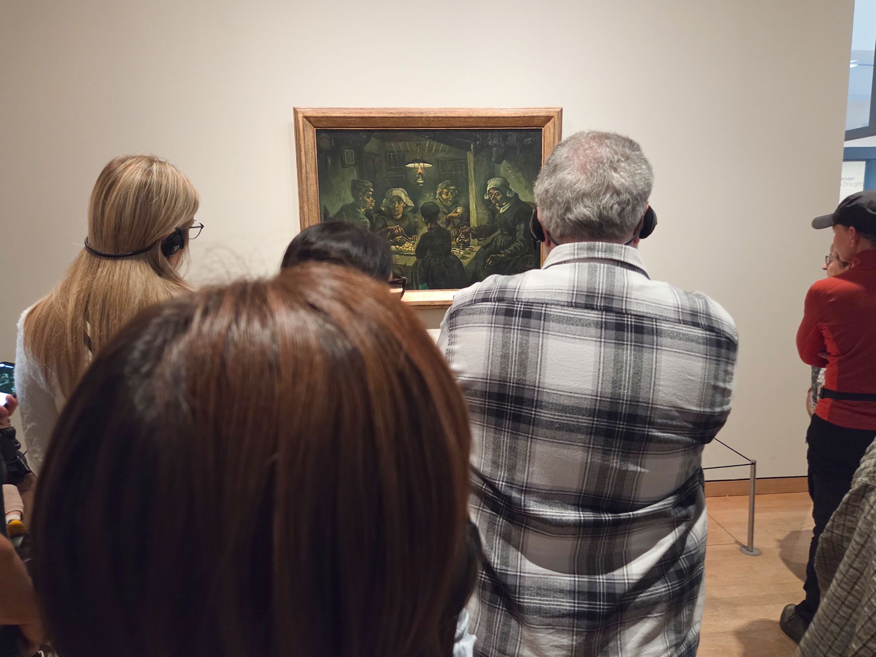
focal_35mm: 23
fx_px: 582
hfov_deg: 73.9
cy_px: 328
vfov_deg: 58.9
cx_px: 438
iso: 1250
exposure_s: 1/30
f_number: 1.8
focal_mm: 5.4
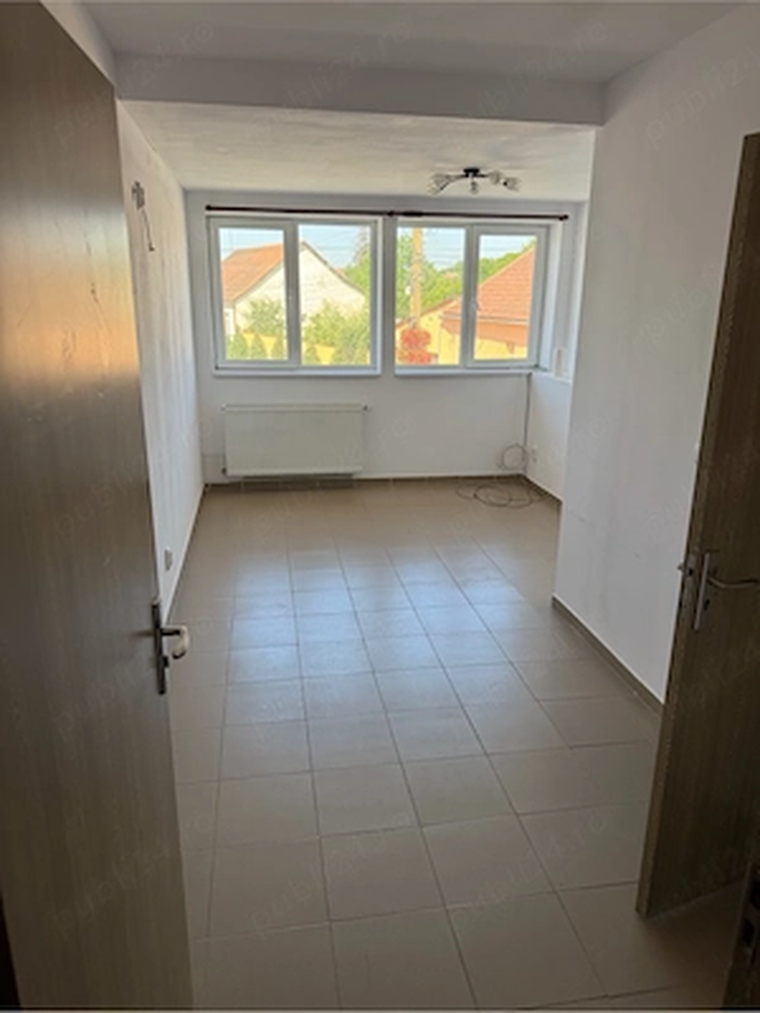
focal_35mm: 24
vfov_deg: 71.6
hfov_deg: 56.8
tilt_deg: -16.1
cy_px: 506
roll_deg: -0.9
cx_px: 380
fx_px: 703
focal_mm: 6.76
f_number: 1.78
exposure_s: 1/257
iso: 80
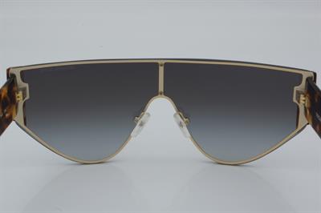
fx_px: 668
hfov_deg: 27.0
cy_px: 106
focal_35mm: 75
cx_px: 160
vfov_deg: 18.2
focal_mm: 50
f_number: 32
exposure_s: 1/4
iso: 100
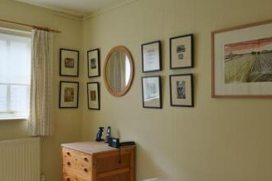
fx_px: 287
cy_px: 103
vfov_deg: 34.9
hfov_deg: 50.5
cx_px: 157
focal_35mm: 38
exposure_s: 1/13
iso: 320
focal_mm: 19
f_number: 9
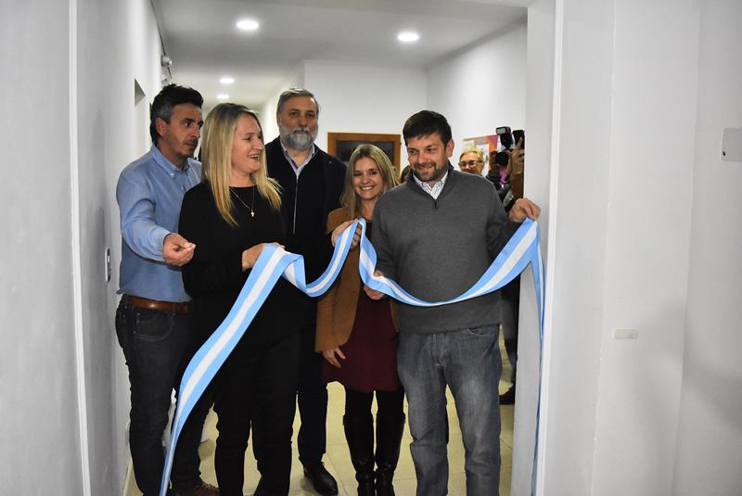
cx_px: 371
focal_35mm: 33
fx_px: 681
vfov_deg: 40.0
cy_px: 248
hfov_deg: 57.2
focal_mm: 22
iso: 2500
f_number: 4
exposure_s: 1/160
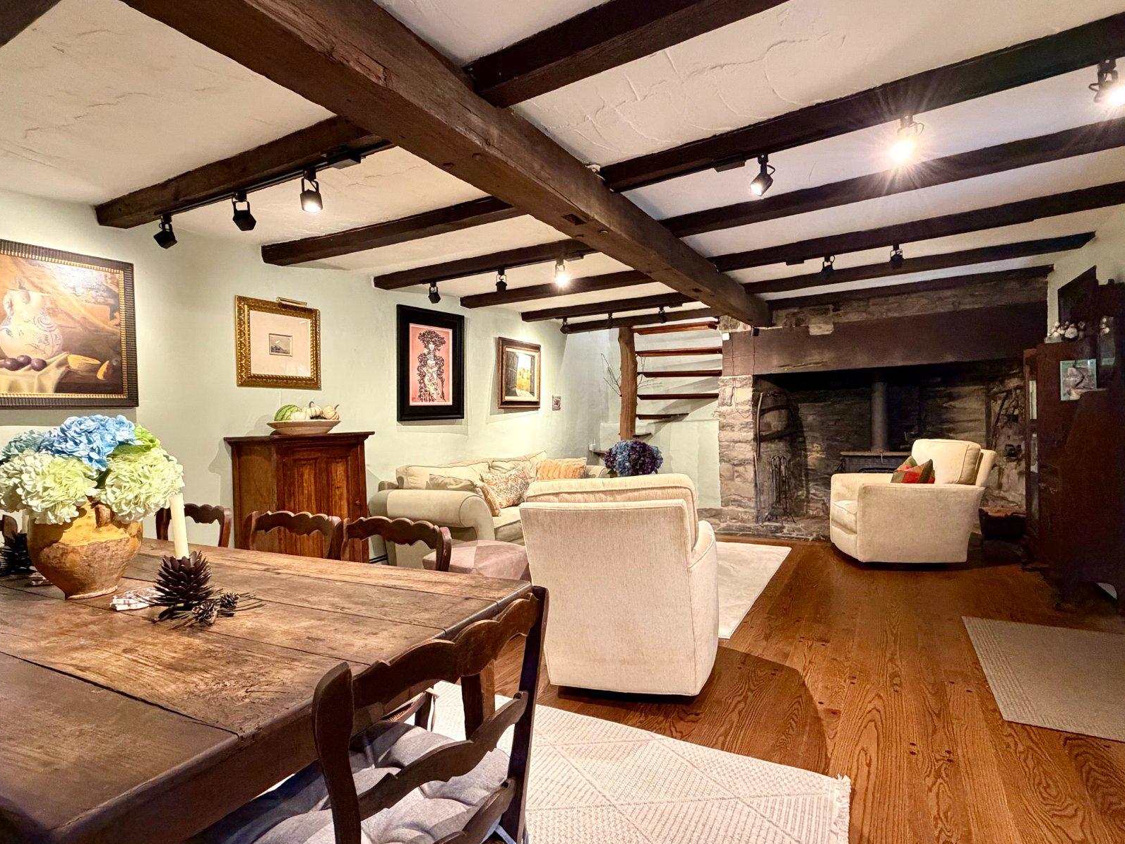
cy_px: 429
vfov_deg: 71.6
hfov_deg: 87.7
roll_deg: +3.6
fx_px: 585
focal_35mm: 18
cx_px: 570
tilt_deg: -1.5
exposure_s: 1/60
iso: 640
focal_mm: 2.22
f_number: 2.2
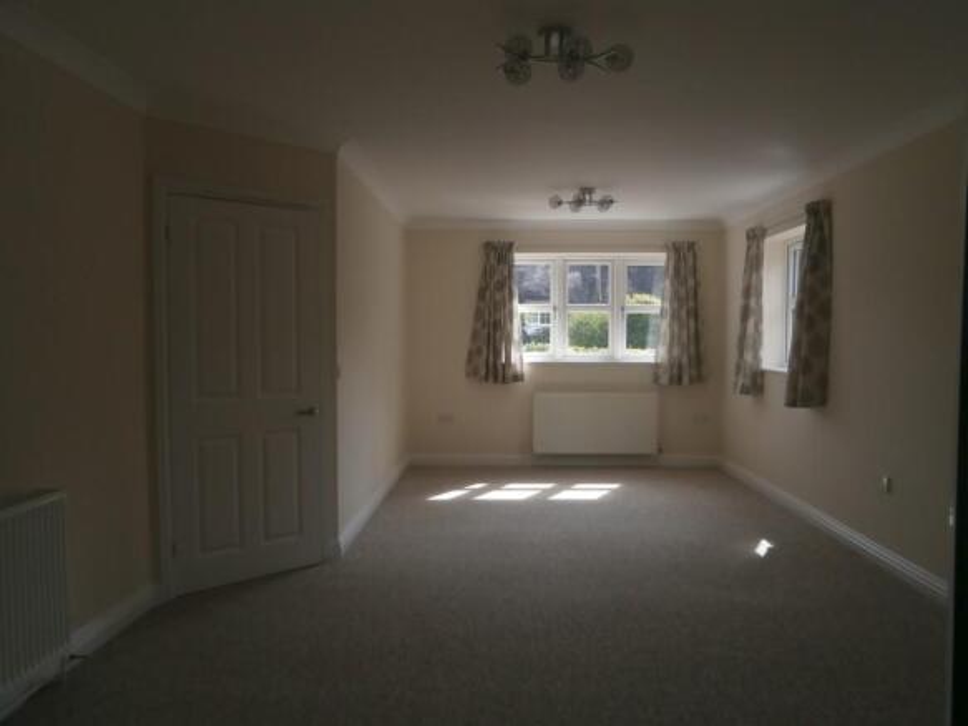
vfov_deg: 53.0
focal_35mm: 26
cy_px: 363
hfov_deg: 67.3
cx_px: 484
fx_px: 727
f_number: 2.8
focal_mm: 4.7
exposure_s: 1/200
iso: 80
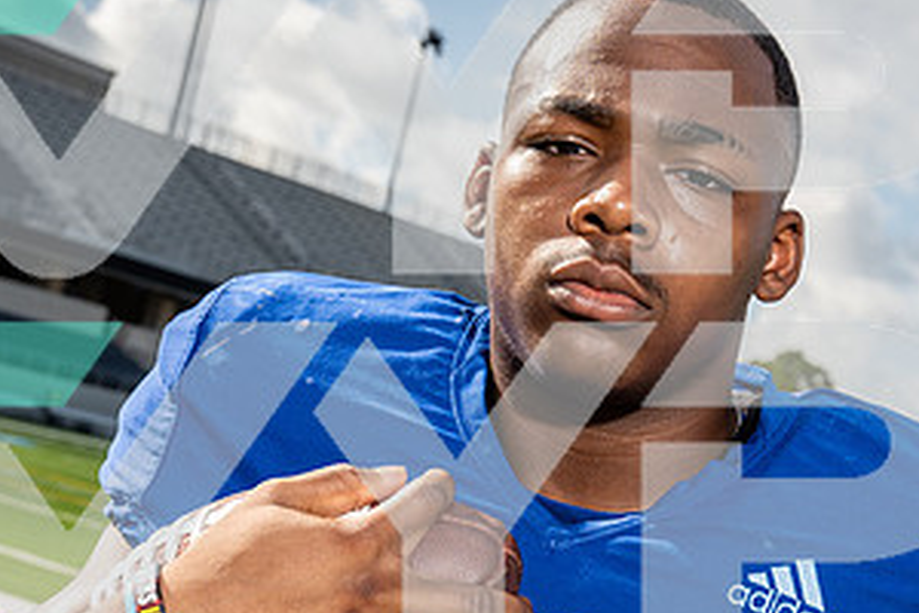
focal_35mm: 91
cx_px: 582
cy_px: 486
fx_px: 2323
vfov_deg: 14.9
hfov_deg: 22.3
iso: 125
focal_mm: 47
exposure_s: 1/250
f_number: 8
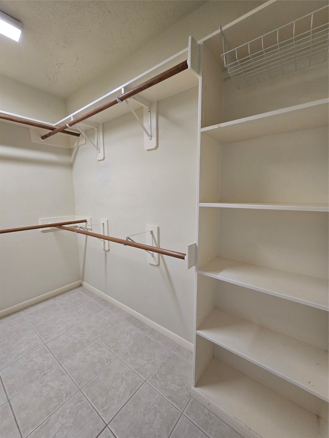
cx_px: 164
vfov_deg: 106.2
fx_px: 165
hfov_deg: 89.9
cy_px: 219
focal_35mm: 13
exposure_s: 1/60
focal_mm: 2.2
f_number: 2.2
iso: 160
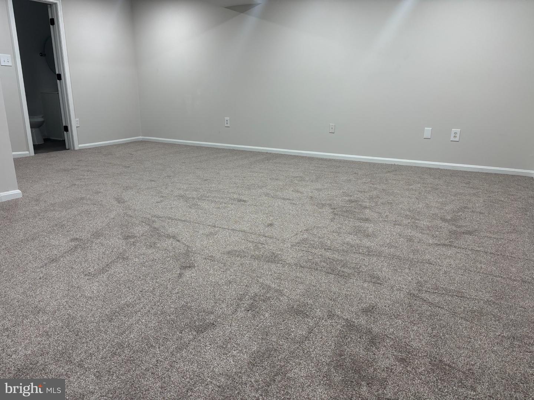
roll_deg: -0.6
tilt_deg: -15.6
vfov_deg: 53.1
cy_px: 200
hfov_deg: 67.3
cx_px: 267
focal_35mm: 26
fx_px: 401
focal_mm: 5.96
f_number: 1.6
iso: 100
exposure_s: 1/60
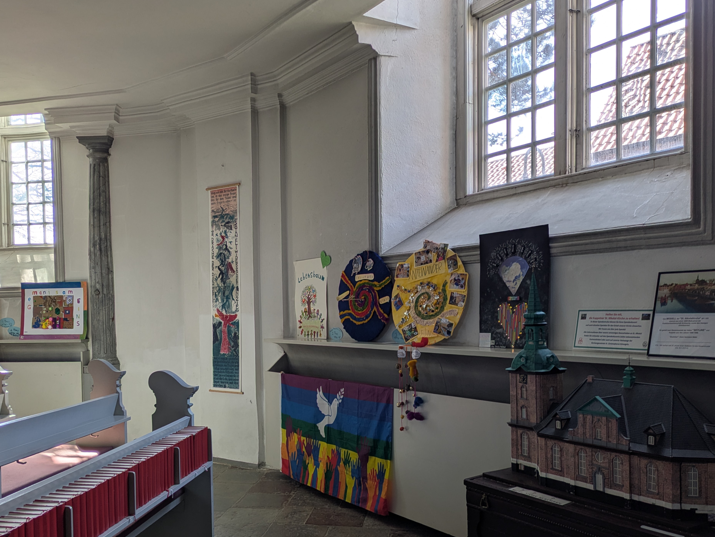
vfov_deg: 45.2
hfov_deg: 58.0
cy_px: 322
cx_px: 300
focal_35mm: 31
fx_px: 641
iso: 52
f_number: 1.89
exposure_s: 1/159
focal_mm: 5.43
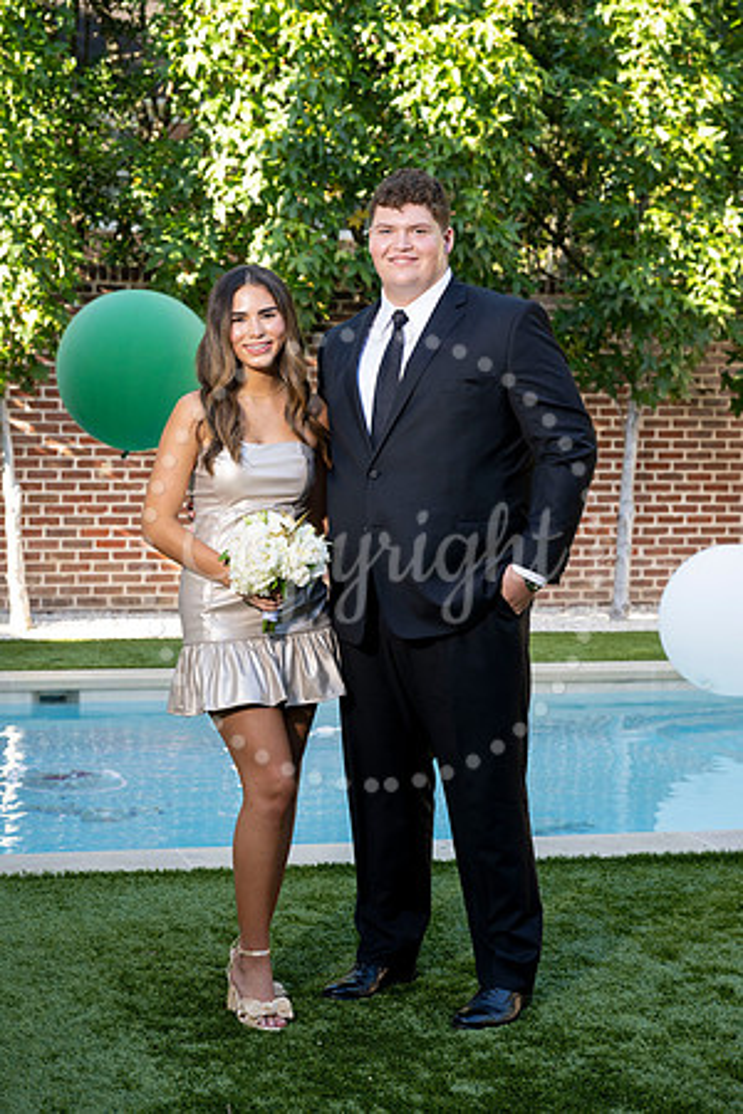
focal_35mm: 71
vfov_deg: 28.5
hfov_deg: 19.2
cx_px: 372
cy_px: 557
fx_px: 2198
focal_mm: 71
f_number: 5.6
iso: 400
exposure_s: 1/200
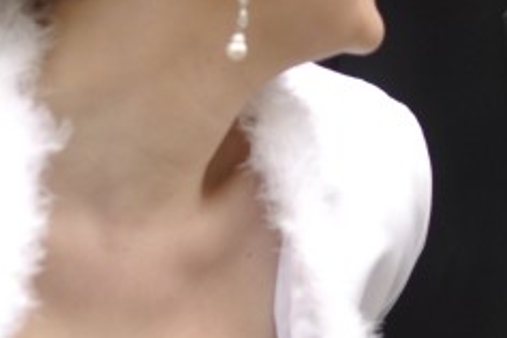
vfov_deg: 4.8
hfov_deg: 7.2
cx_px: 383
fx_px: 4013
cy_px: -53
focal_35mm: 285
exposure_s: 1/125
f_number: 2
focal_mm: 50
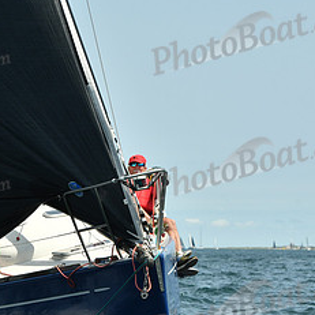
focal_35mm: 256
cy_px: 256
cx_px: 82
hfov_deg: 6.8
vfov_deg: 6.8
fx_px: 2636
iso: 320
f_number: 8
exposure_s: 1/1000
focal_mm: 120
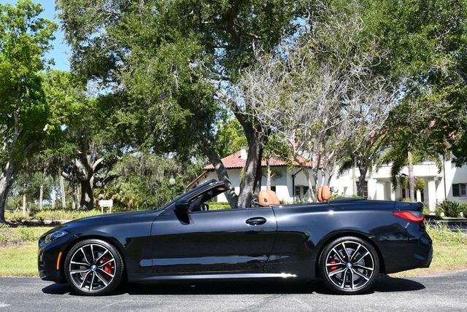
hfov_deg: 41.1
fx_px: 623
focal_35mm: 48
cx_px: 234
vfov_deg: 28.1
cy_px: 156
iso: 160
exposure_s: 1/250
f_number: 8
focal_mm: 24
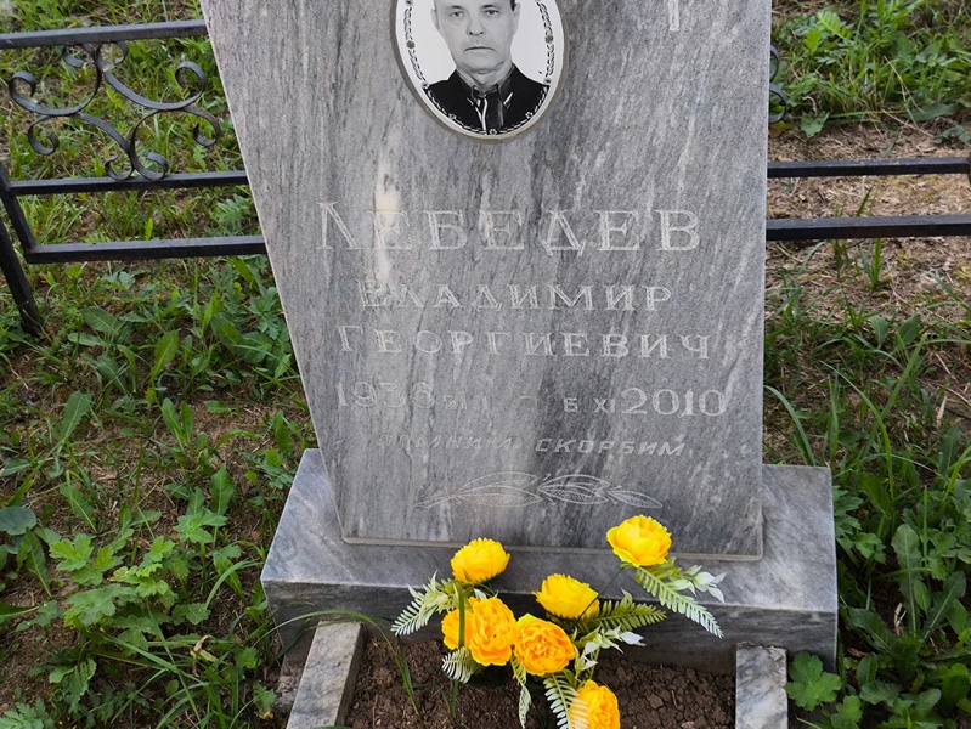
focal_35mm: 50
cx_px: 486
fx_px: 1403
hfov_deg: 38.2
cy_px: 364
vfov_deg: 29.1
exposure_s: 1/100
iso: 64
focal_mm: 4.71
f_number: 1.7
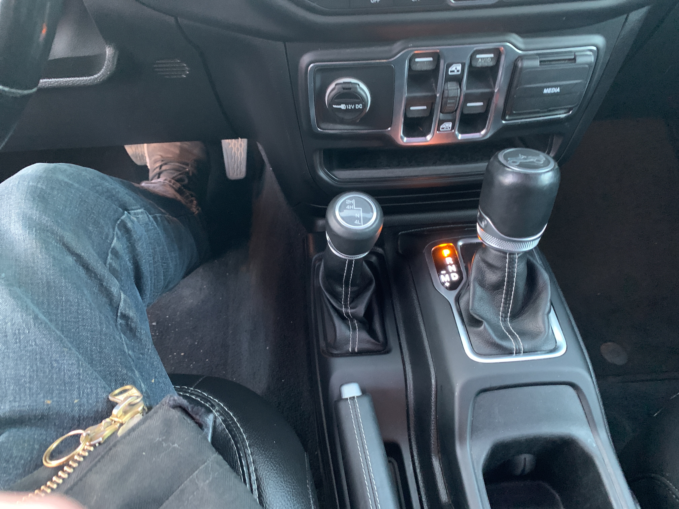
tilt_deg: -49.5
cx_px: 340
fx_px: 510
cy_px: 254
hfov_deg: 67.3
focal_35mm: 26
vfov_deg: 53.1
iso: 800
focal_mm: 4.25
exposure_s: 1/30
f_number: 1.8
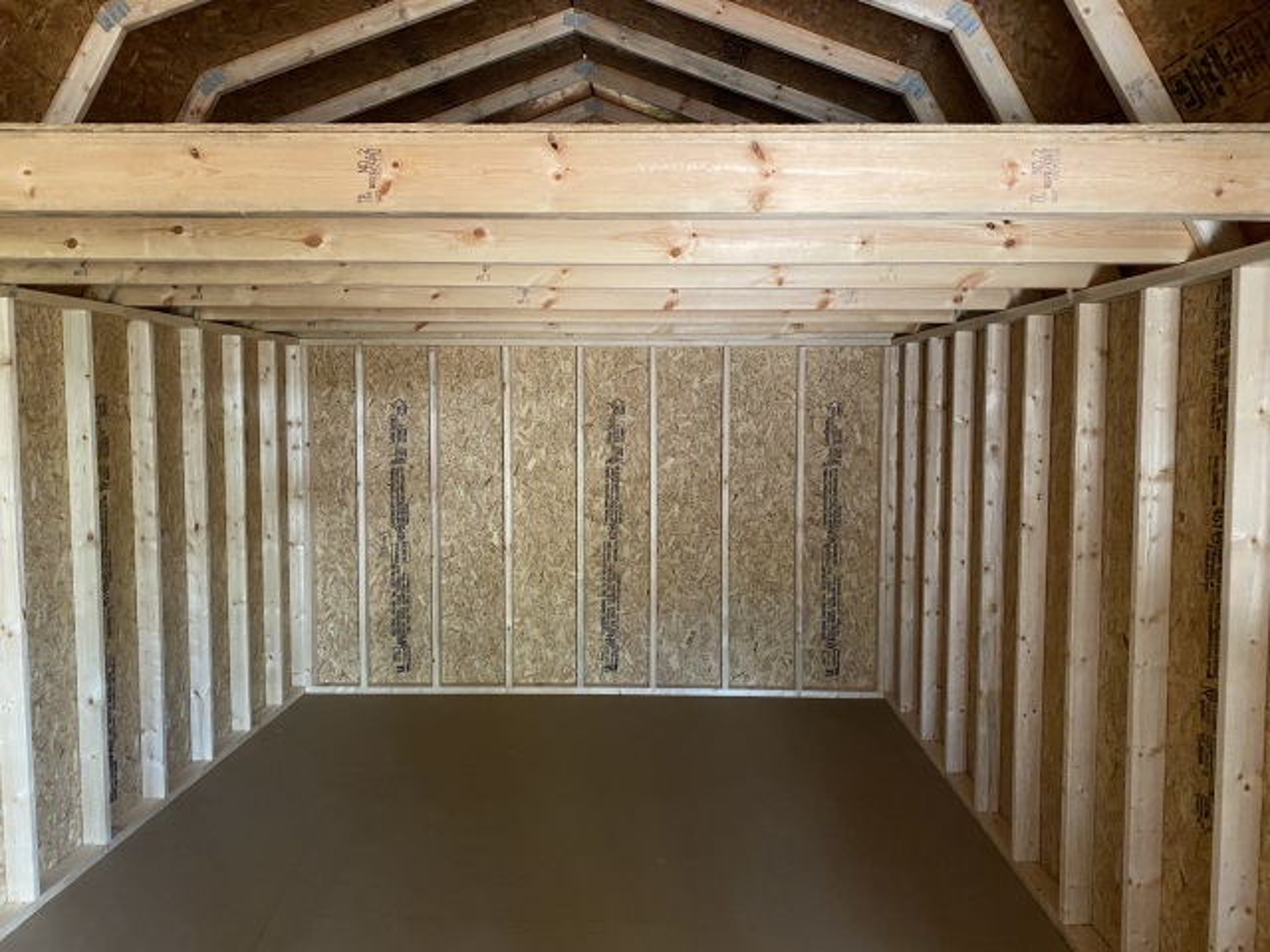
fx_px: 954
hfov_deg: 67.3
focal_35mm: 26
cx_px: 635
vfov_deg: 53.1
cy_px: 476
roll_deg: +0.6
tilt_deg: -5.0
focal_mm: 4.25
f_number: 1.8
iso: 400
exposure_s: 1/60
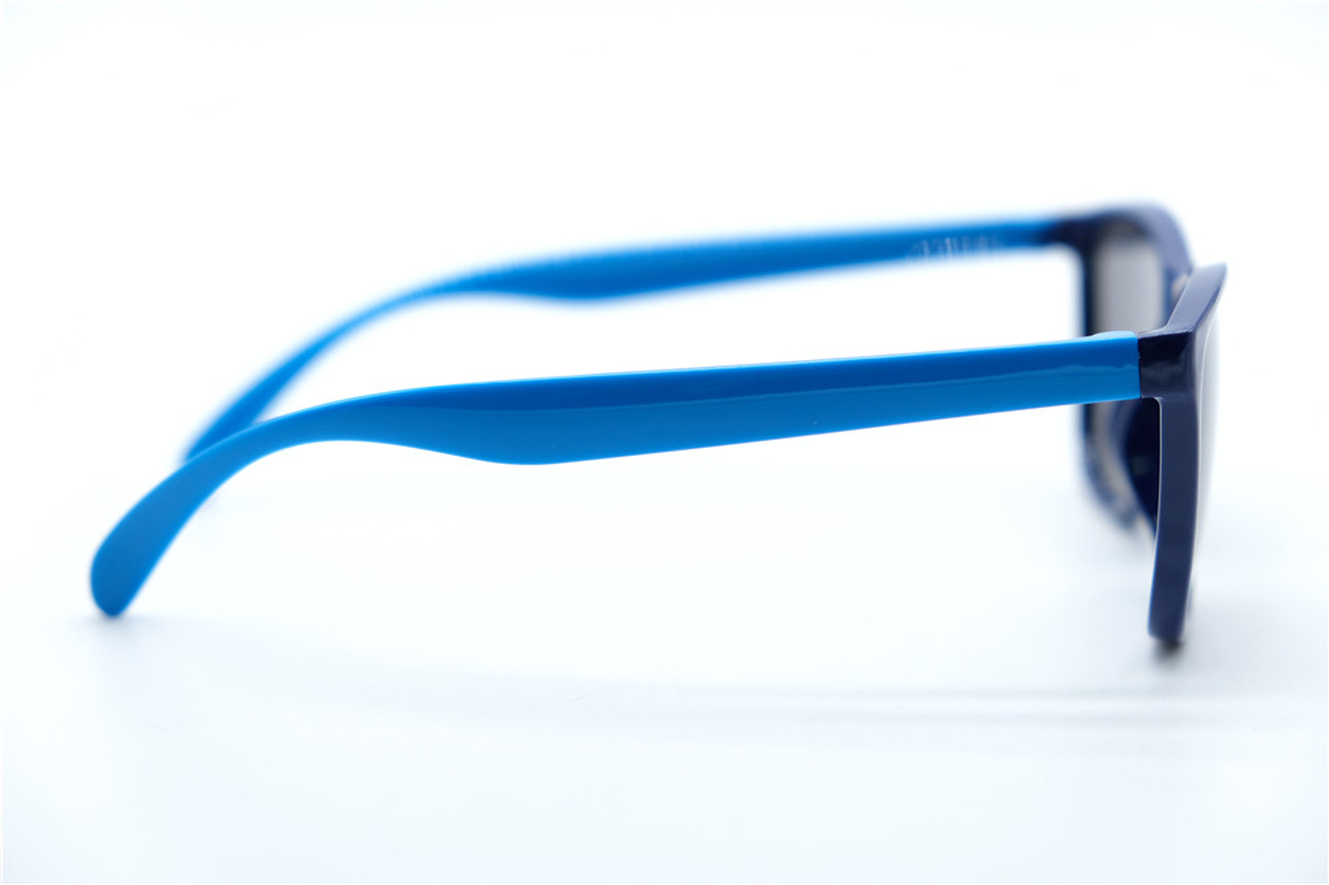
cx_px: 664
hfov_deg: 24.5
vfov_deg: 16.4
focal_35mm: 83
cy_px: 442
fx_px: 3063
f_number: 4
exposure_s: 1/1000
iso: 640
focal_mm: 55
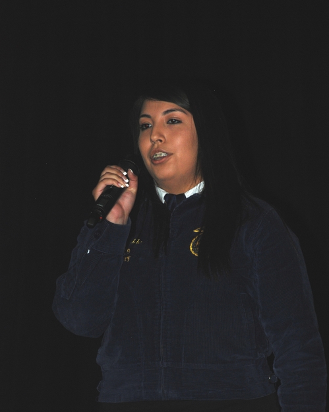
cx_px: 165
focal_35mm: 229
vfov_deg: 8.5
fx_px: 2783
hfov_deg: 6.8
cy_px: 235
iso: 220
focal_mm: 135
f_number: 5.6
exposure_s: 1/60
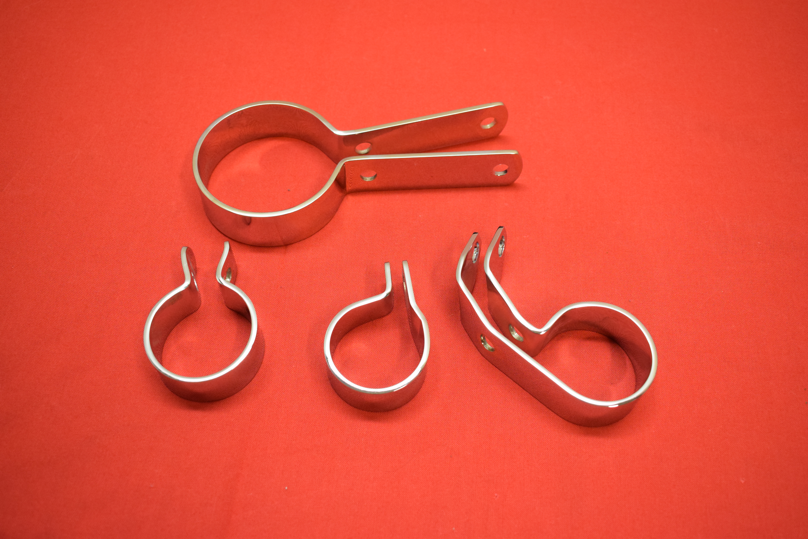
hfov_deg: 53.1
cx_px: 404
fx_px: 808
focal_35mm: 36
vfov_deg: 36.9
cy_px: 270
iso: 2000
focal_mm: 24
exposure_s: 1/125
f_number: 5
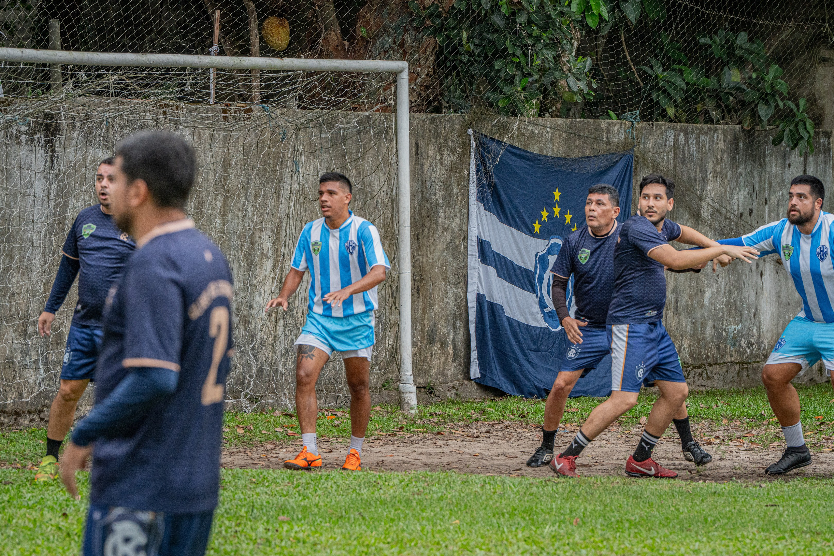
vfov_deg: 6.9
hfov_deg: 10.3
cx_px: 417
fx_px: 4633
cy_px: 278
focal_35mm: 200
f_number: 7.1
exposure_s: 1/1600
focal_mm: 200
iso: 3200
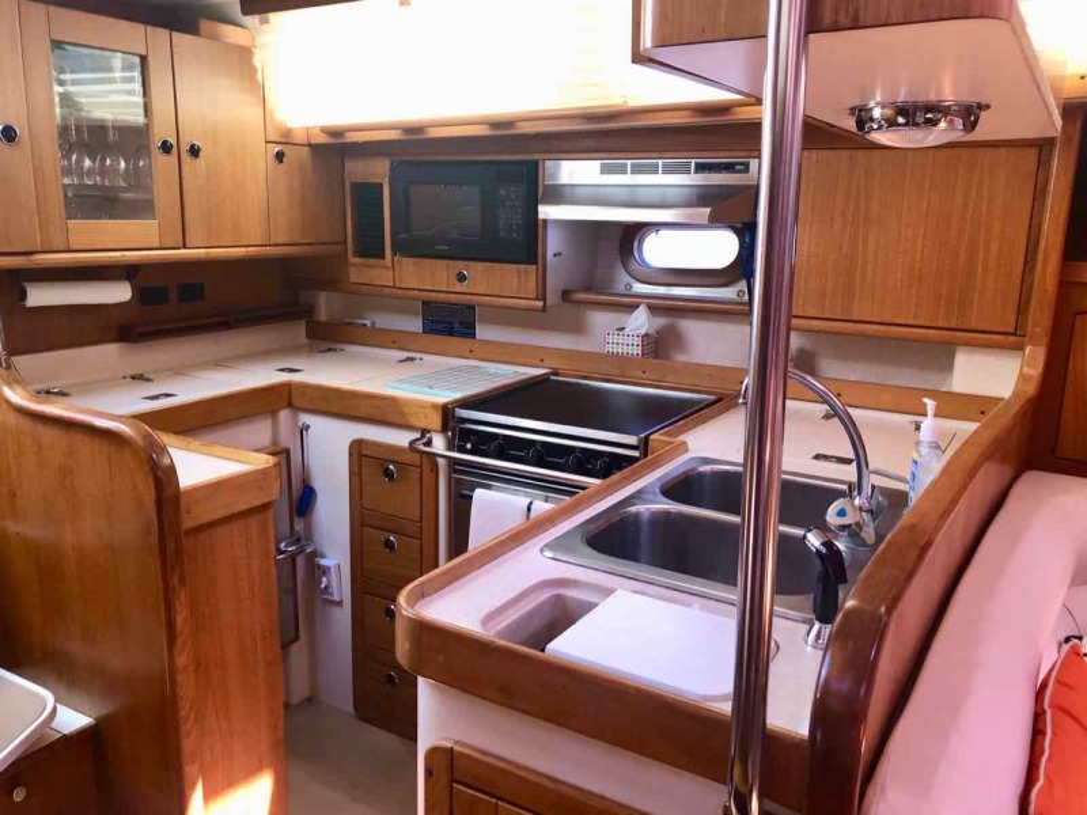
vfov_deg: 49.7
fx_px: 879
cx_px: 544
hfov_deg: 63.4
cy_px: 408
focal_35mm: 28
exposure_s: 1/30
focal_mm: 3.99
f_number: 1.8
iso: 32
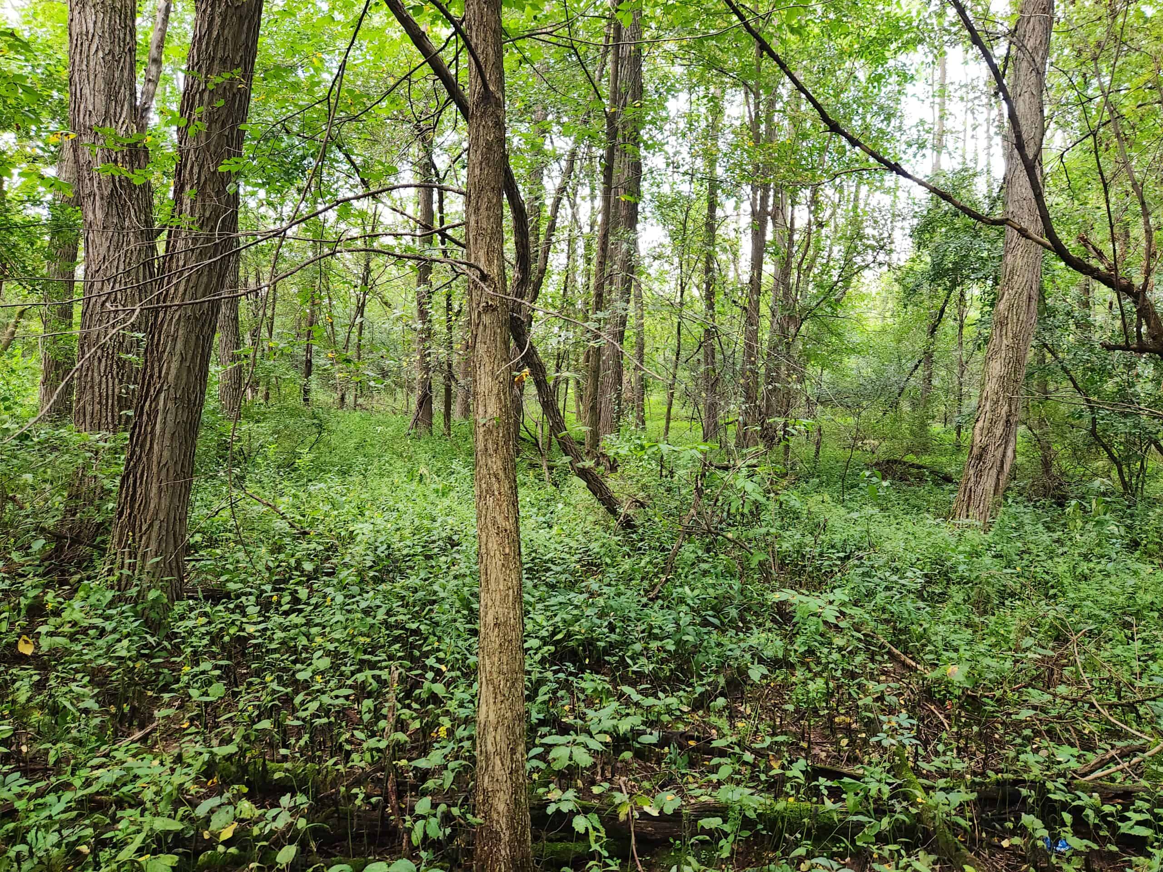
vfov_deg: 58.9
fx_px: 773
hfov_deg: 73.9
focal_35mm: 23
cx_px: 582
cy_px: 436
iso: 80
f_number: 1.8
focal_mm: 5.4
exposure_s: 1/60
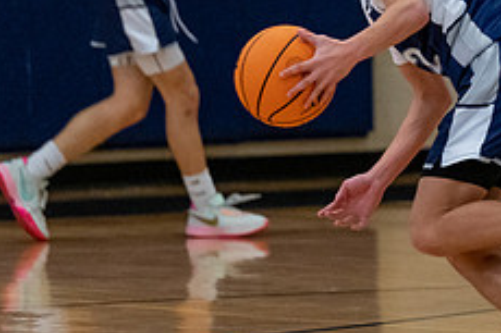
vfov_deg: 2.1
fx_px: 8900
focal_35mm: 640
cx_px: 623
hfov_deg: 3.2
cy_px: -110
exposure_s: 1/1000
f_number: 2.8
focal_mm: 200
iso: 5000
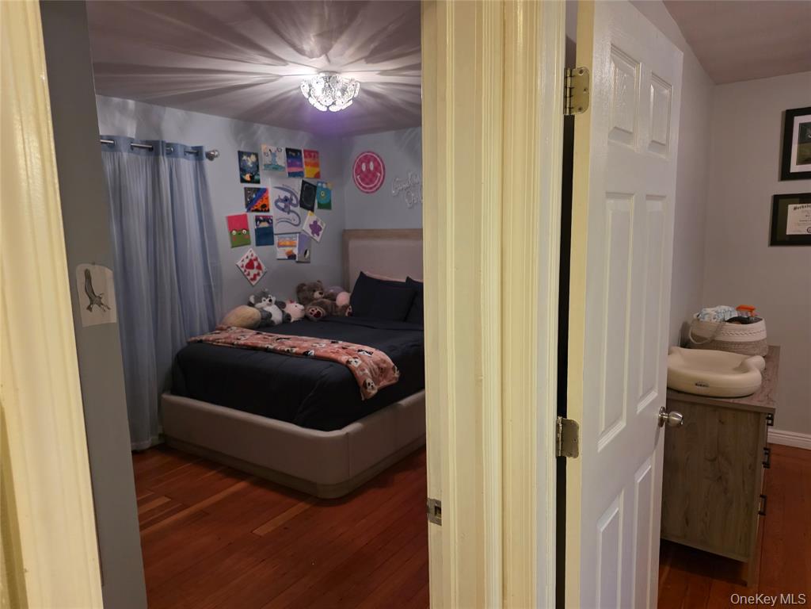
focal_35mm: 23
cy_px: 304
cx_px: 406
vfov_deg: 58.9
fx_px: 539
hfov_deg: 73.9
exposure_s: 1/120
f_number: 1.7
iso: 800
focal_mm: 6.3
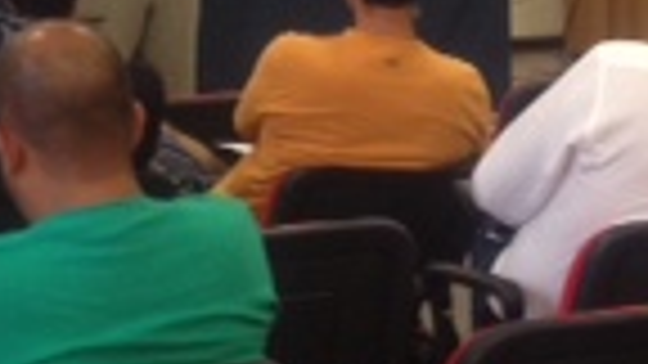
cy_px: 108
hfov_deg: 12.6
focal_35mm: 170
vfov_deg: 7.1
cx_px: 513
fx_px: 2921
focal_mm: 4.28
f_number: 2.4
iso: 100
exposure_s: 1/20
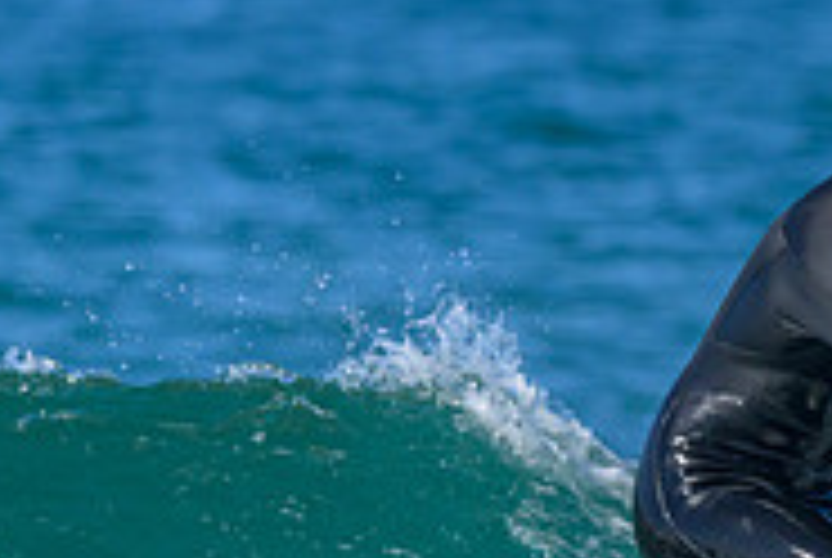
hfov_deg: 0.6
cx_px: 527
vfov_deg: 0.4
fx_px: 79212
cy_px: 717
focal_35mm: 3422
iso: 400
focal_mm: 800
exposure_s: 1/2000
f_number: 6.3
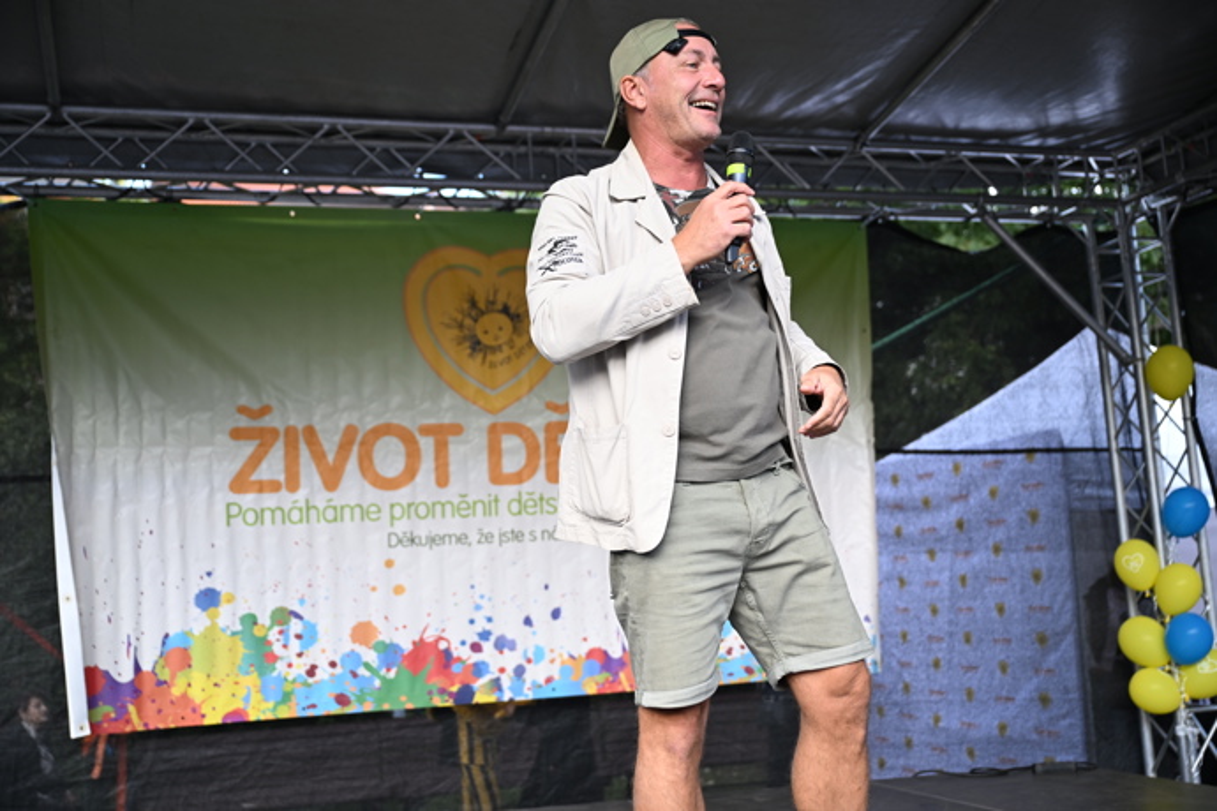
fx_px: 1386
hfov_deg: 47.4
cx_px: 608
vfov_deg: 32.6
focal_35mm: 41
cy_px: 406
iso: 500
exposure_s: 1/1000
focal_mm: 41
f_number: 2.8
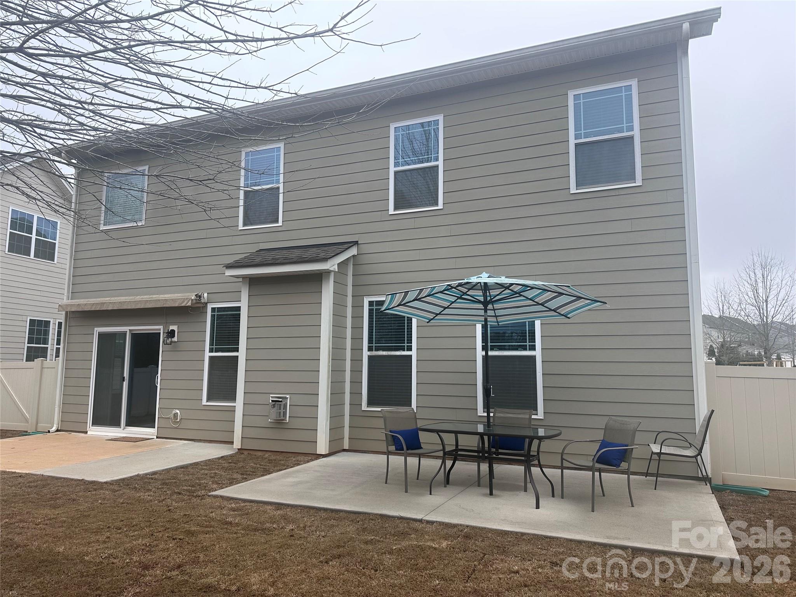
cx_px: 398
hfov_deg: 71.6
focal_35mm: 24
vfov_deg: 56.8
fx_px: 552
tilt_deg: +6.8
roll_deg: -0.6
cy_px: 298
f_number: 1.78
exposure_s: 1/836
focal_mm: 6.86
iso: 80
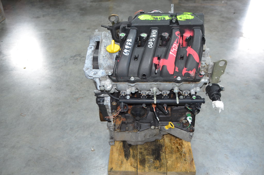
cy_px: 88
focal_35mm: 30
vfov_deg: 43.4
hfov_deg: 62.0
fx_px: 220
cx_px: 132
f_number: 3.8
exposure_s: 1/60
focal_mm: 20
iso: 800
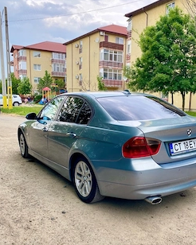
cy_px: 141
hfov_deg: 44.3
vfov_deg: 54.0
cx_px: 117
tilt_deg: -8.3
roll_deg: -1.1
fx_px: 240
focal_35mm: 33
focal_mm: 4.25
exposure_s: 1/405
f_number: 1.8
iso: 32
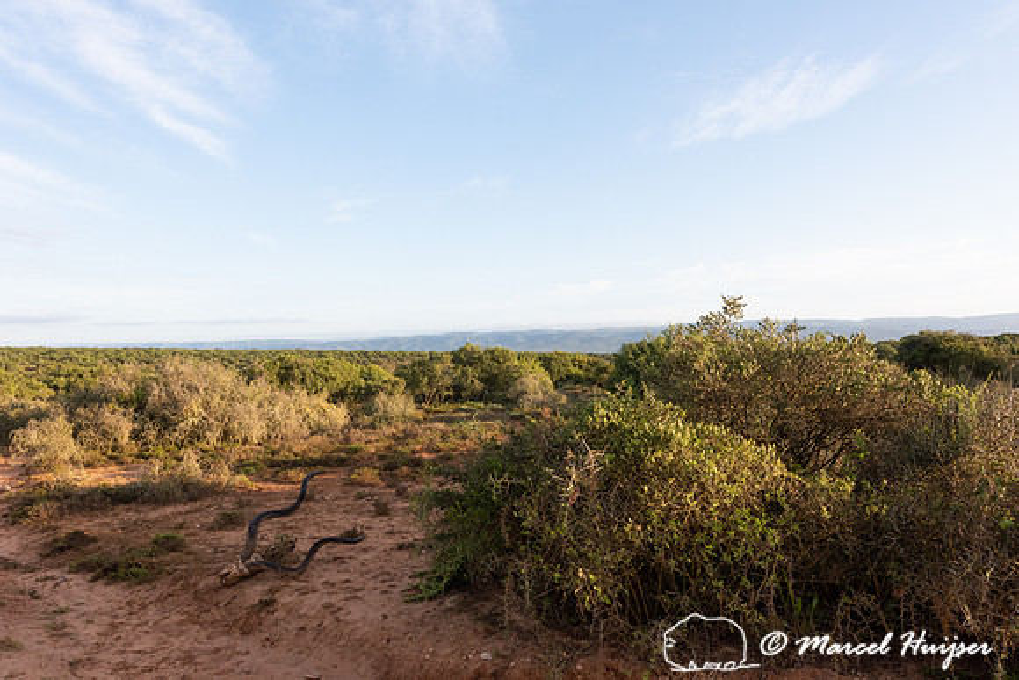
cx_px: 510
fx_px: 679
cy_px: 340
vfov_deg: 53.2
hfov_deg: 73.7
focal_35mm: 24
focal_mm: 24
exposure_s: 1/400
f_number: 11
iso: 800
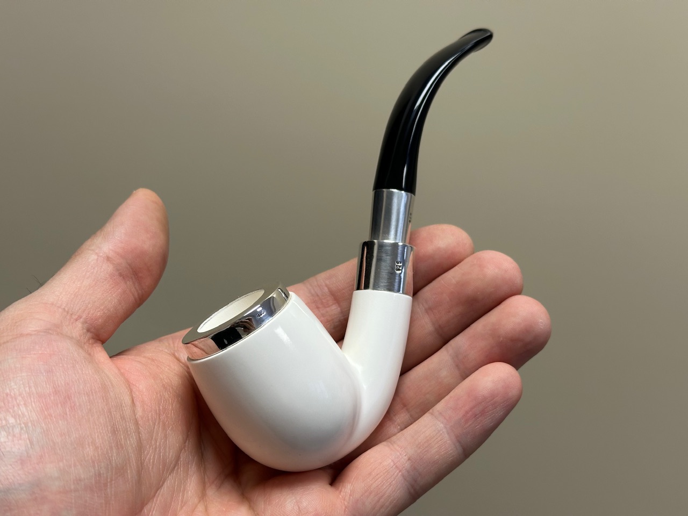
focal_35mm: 48
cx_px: 344
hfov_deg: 39.7
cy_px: 258
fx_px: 954
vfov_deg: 30.3
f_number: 1.78
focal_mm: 6.86
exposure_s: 1/121
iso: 80
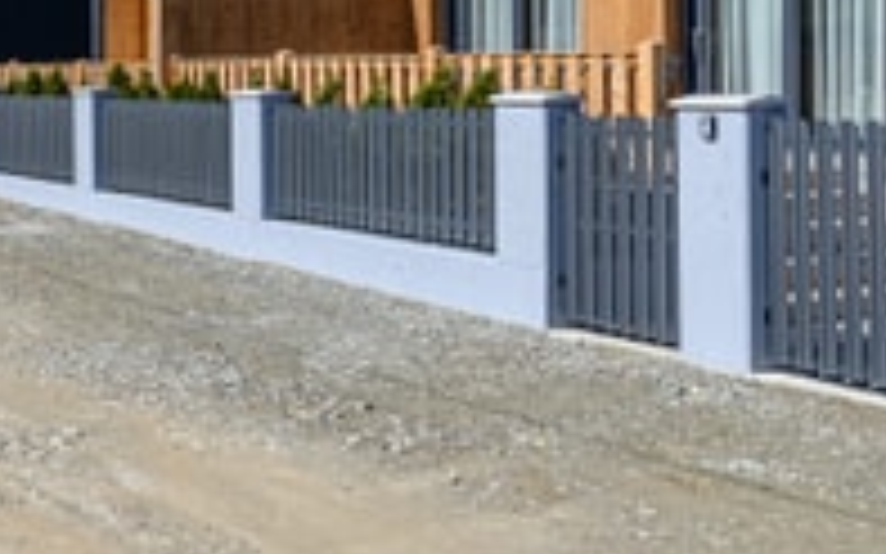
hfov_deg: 30.8
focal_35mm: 62
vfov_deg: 20.6
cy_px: 83
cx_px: 18
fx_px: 1497
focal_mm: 24
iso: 64
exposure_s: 1/400
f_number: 8
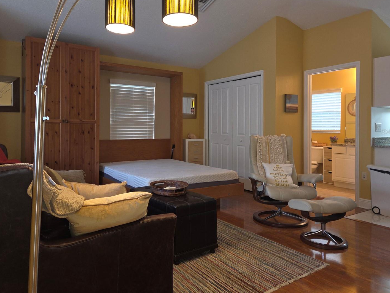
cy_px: 131
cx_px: 187
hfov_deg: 67.3
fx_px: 293
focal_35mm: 26
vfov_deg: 53.0
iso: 125
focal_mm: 5.4
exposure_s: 1/60
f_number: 1.8
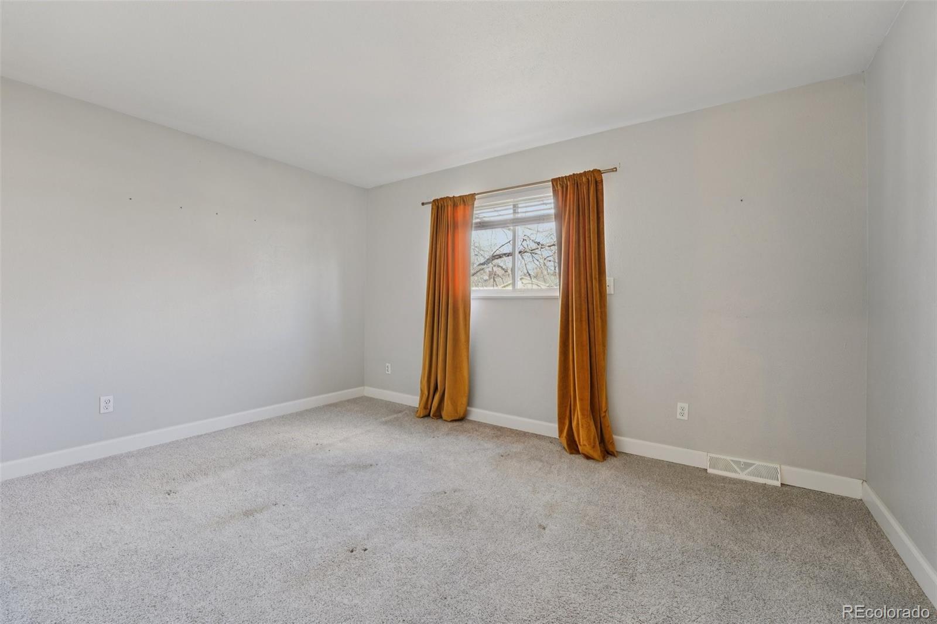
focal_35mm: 14
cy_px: 312
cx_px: 468
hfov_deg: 104.3
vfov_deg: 81.2
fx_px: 364
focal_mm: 14
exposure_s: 1/10
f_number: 8
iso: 400
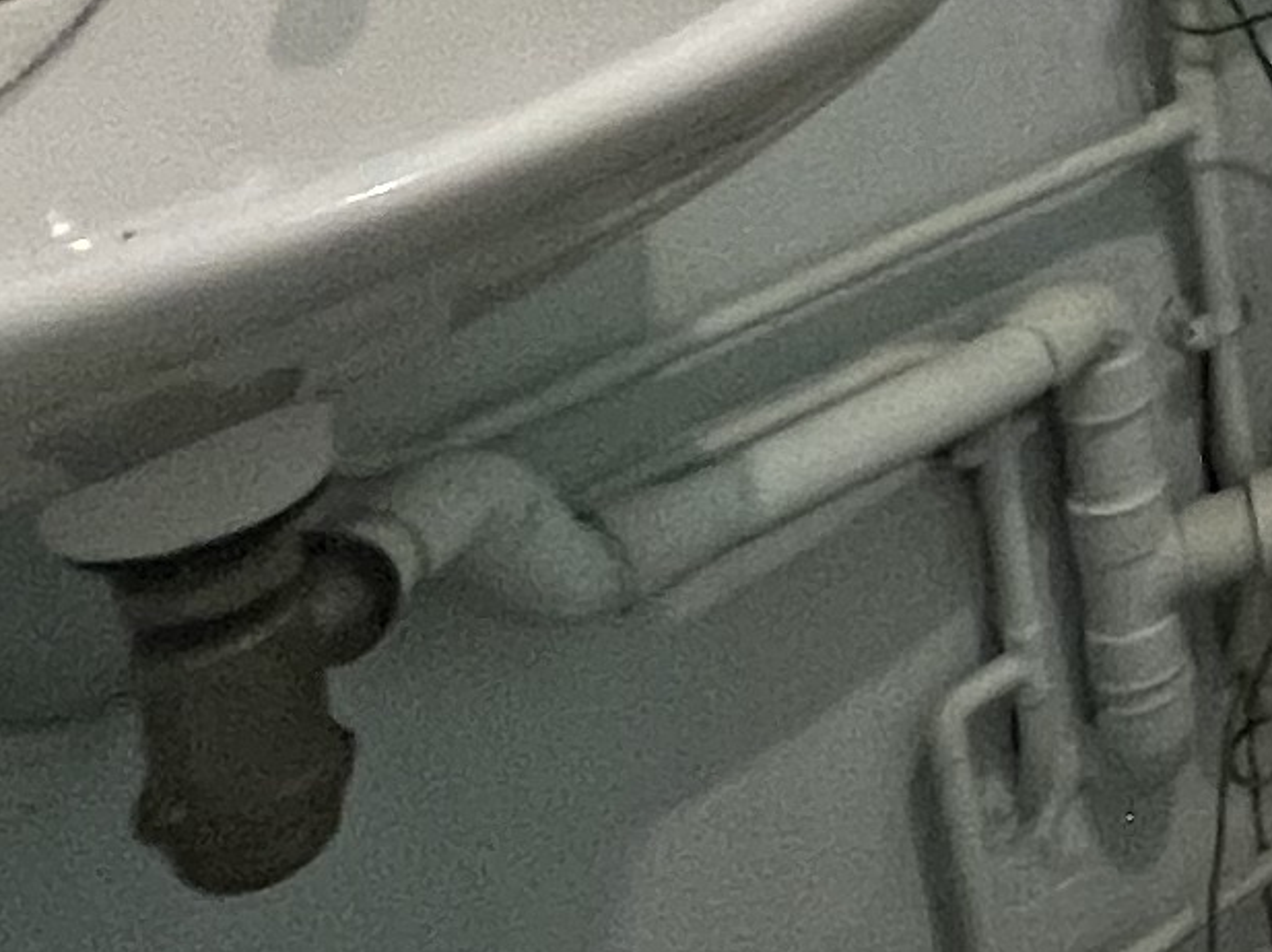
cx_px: 2899
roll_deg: -1.1
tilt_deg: -13.8
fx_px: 3122
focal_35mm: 85
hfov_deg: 15.4
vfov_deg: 15.2
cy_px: -719
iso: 320
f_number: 1.8
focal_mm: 1.57
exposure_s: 1/50
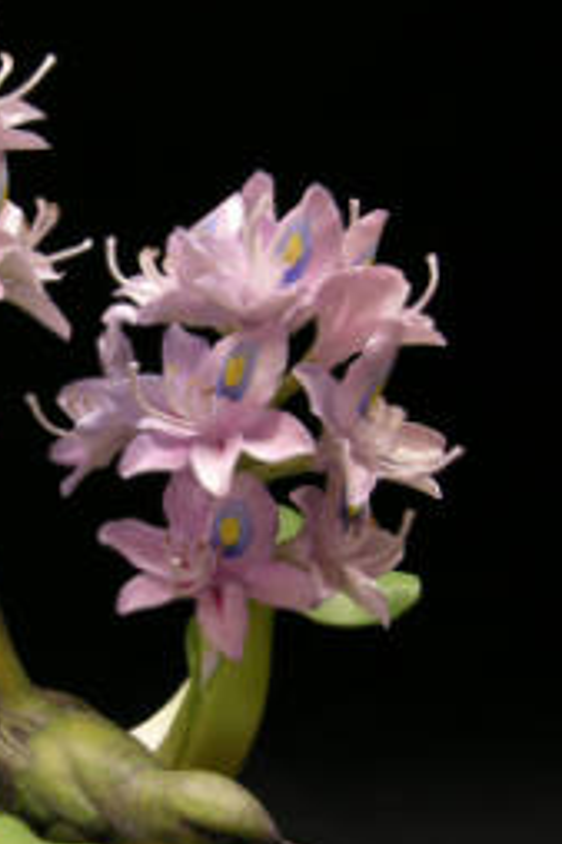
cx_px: 42
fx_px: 1383
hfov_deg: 22.3
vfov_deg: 33.9
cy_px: 498
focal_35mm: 59
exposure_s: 1/4
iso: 64
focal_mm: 6.8
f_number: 4.3
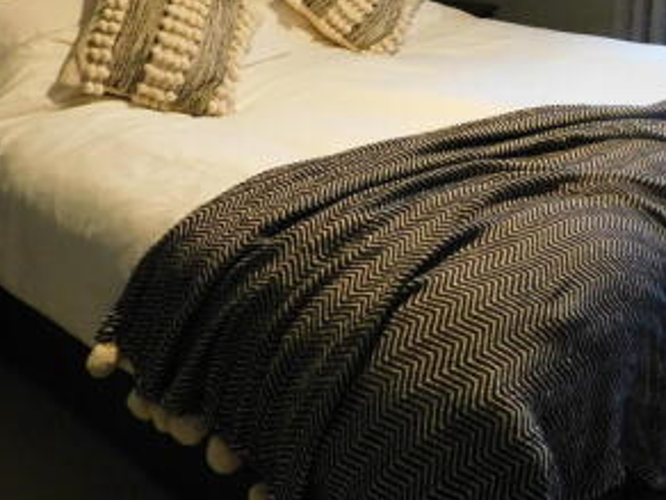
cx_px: 501
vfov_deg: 30.4
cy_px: 70
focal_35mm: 46
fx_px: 885
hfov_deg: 40.1
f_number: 3
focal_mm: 4
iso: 400
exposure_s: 1/8
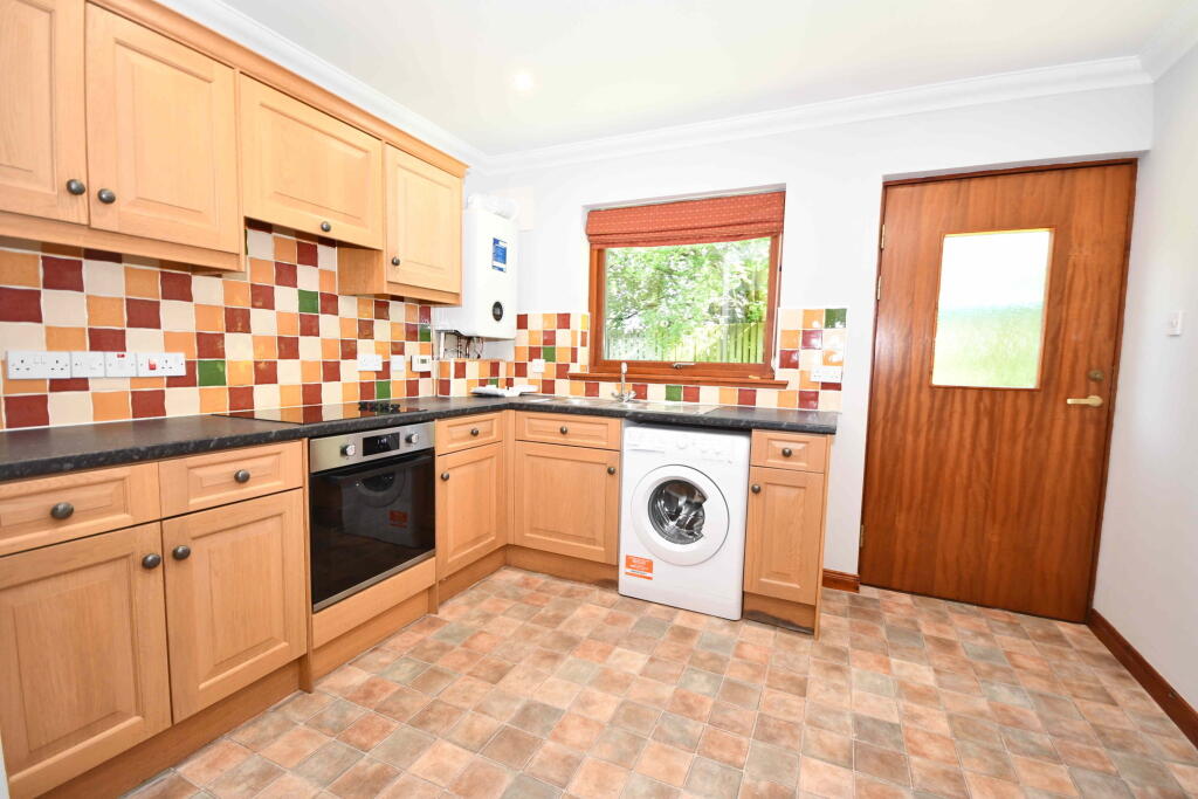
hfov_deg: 100.4
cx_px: 599
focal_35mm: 15
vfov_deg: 77.3
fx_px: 499
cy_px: 400
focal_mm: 10
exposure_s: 1/60
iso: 1250
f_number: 4
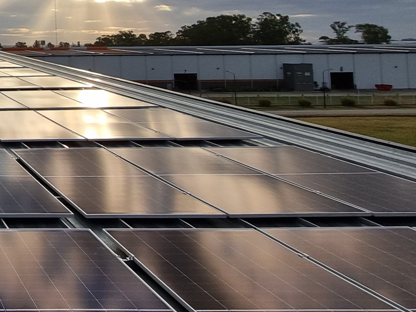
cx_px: -138
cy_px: 9
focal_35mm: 45
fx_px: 541
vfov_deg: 30.2
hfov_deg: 31.4
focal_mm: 1.74
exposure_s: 1/1504
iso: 50
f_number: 2.2
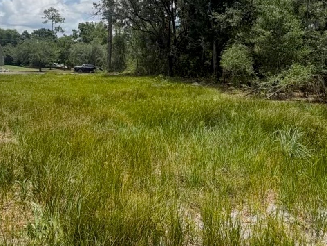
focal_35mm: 28
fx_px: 265
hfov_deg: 63.3
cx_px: 181
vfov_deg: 48.7
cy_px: 78
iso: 25
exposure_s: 1/770
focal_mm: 2.22
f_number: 2.2
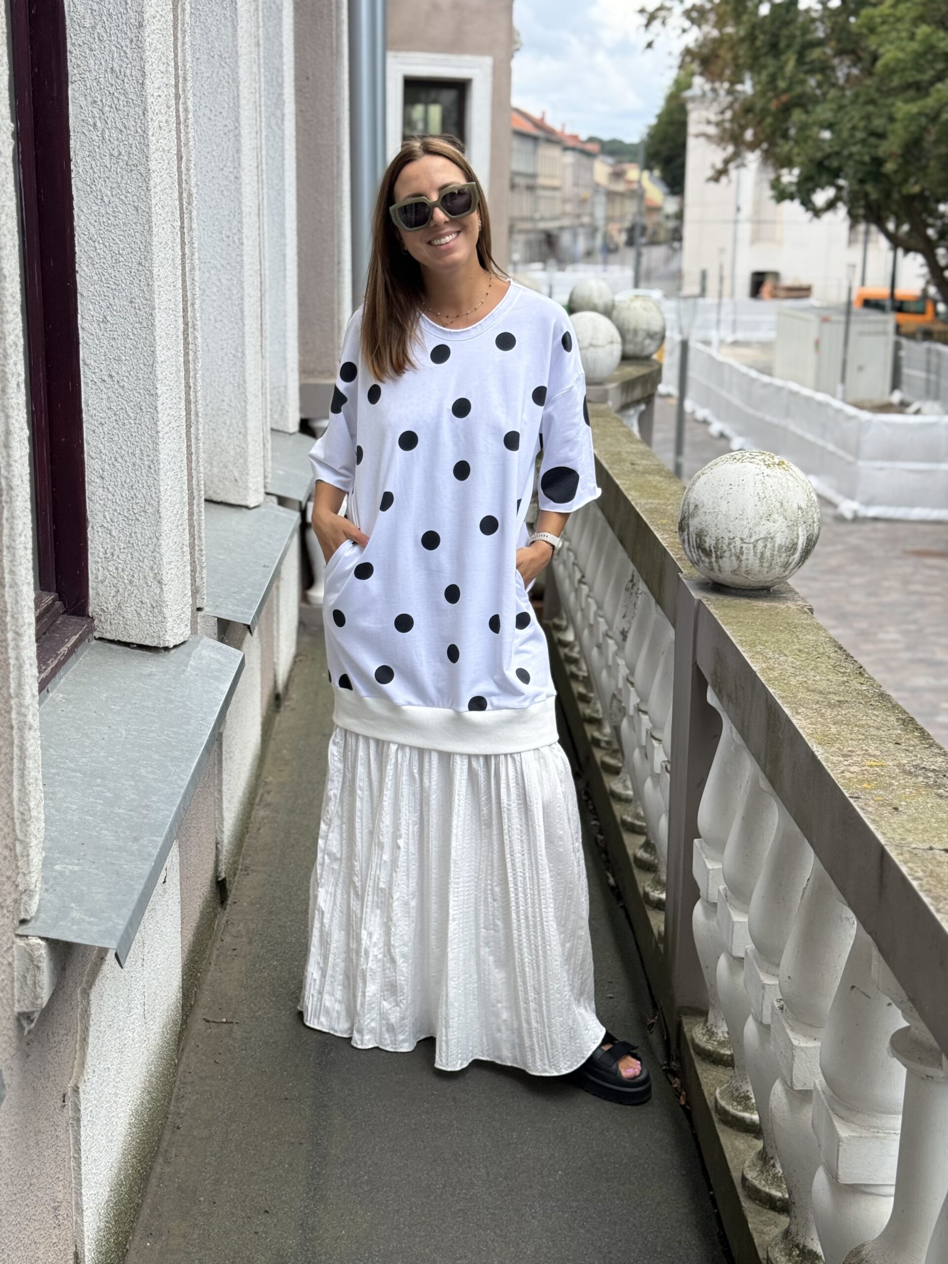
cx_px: 474
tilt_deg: -11.6
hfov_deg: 30.3
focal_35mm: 48
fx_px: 1753
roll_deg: -1.3
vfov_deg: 39.7
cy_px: 632
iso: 64
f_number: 1.78
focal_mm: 6.76
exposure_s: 1/1285
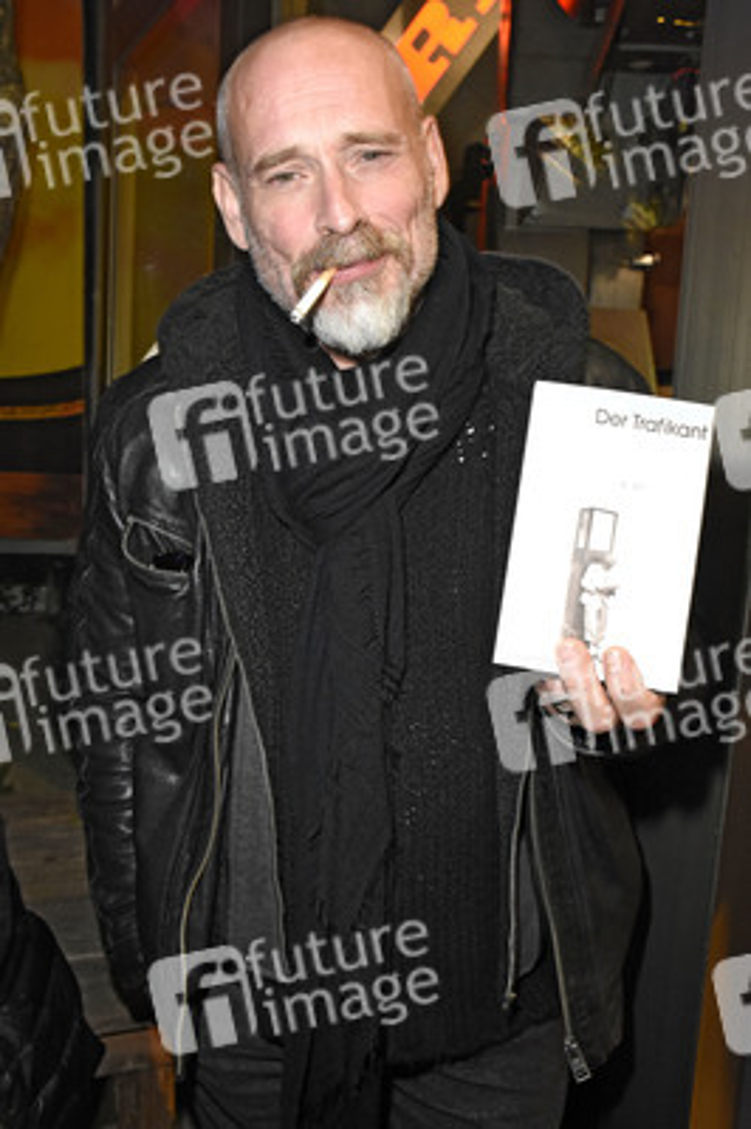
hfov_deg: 39.9
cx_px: 376
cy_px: 564
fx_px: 1034
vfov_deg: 57.3
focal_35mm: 33
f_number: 6.3
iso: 3200
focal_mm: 22
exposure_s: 1/60
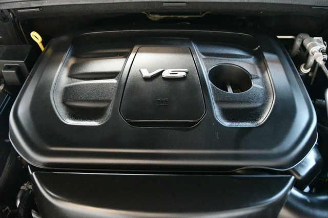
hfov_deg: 55.8
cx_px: 164
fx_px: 310
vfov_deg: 38.8
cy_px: 109
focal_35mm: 34
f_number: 3.8
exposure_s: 1/40
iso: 12800
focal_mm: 23
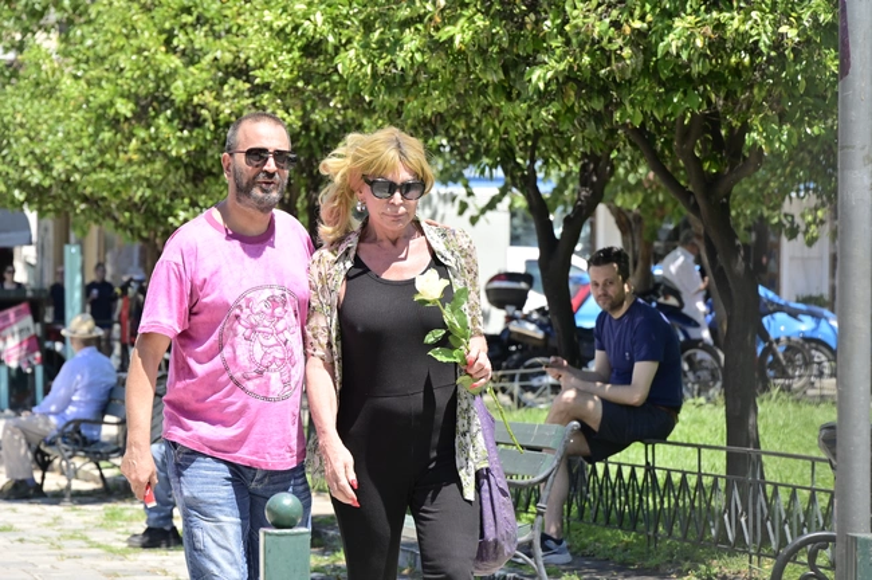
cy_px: 290
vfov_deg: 6.9
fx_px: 4839
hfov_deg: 10.3
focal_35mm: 200
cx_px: 436
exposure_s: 1/400
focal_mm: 200
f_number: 11
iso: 640
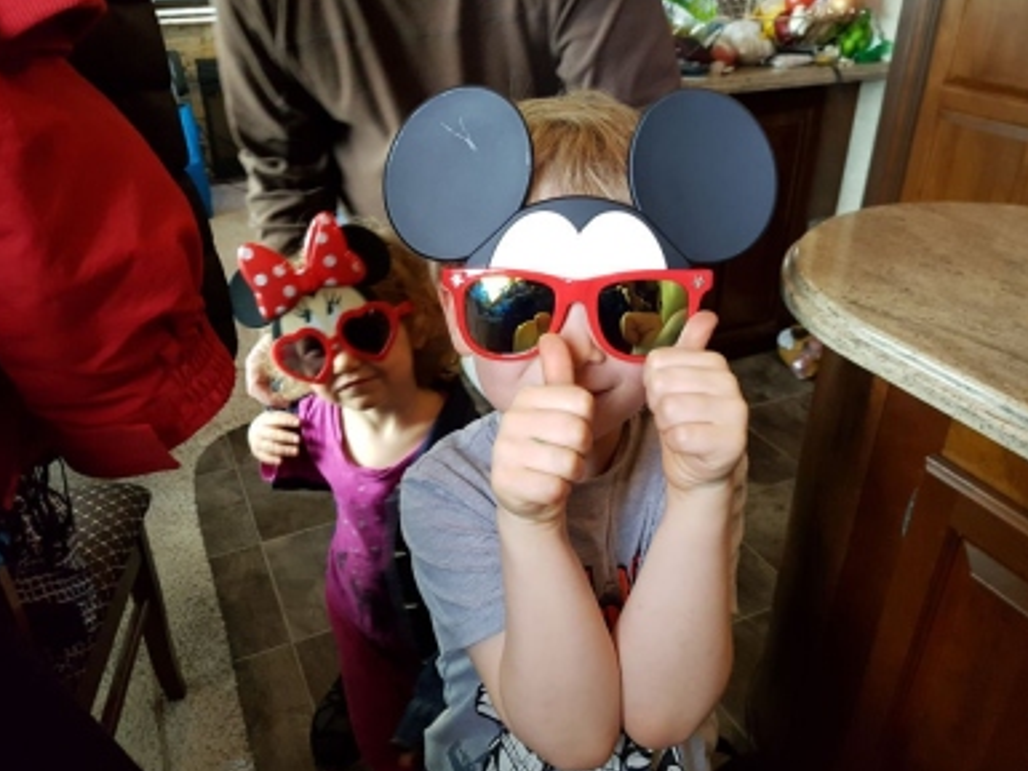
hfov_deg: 65.3
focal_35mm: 27
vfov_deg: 51.4
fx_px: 802
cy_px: 392
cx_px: 502
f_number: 1.7
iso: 320
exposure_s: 1/50
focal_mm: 4.2
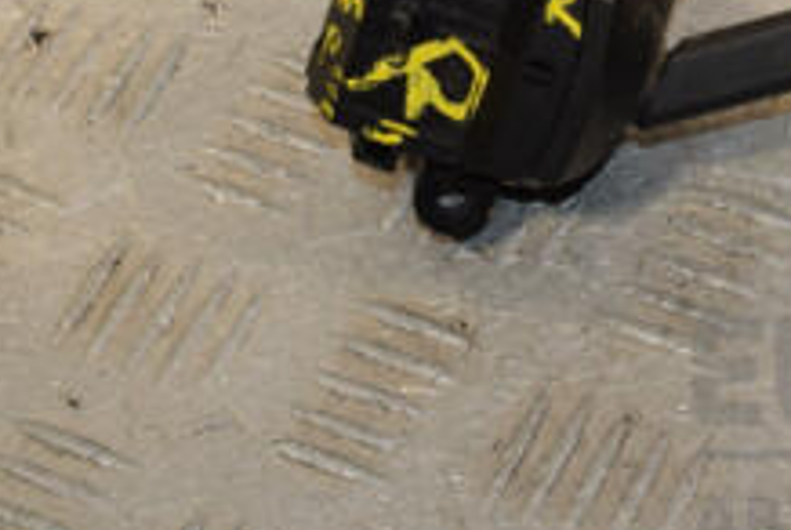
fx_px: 3806
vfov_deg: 7.9
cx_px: 624
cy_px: -113
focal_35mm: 173
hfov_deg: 11.8
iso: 800
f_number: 9
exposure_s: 1/200
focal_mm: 42
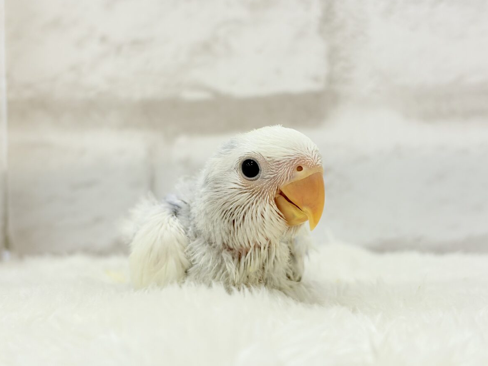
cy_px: 184
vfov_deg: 27.5
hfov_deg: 36.2
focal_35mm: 53
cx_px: 247
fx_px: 747
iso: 32
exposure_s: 1/50
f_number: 1.6
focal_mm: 5.96
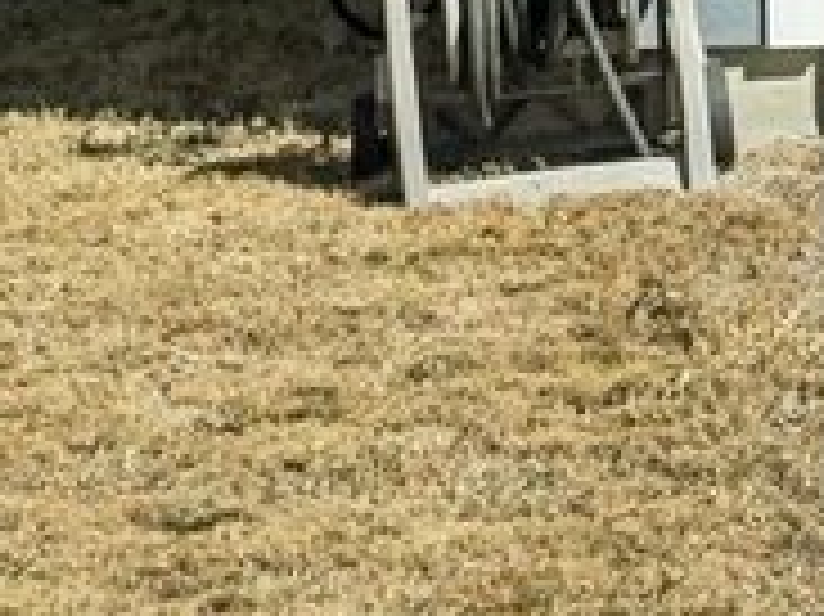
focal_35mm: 204
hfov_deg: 8.3
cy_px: -585
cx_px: 2449
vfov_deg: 7.0
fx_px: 4853
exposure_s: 1/5000
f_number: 7.1
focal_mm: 24
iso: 800
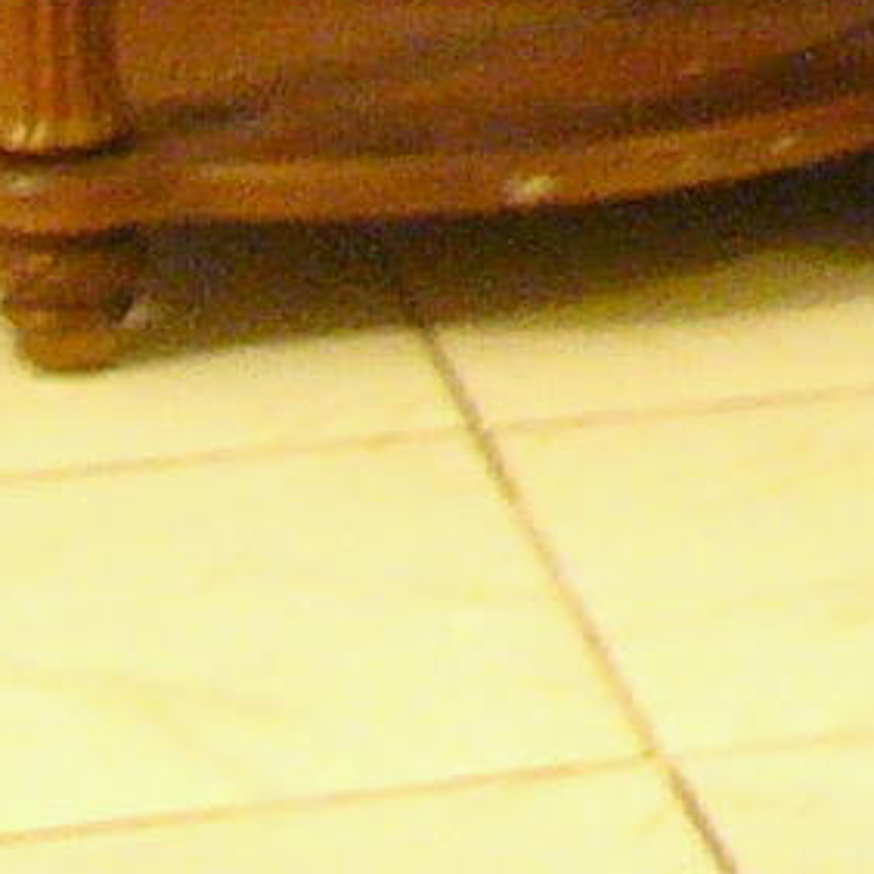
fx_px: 7427
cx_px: 2864
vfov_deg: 6.3
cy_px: -1605
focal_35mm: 260
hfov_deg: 6.1
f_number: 2.8
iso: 200
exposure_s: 1/6
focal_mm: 6
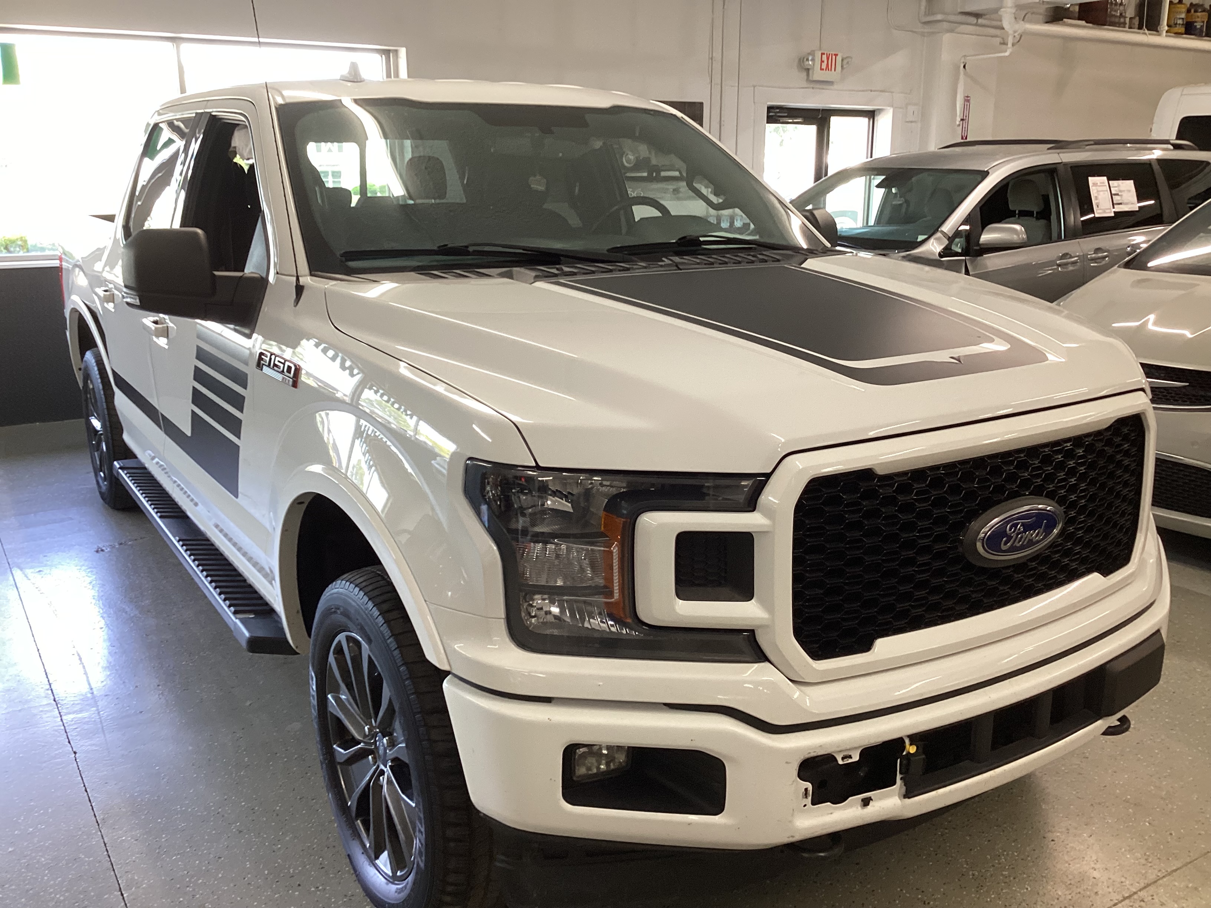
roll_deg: -0.3
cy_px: 454
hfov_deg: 58.4
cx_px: 606
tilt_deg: -14.9
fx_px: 1084
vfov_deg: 45.4
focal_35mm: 31
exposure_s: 1/50
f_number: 2.4
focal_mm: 3.3
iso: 80
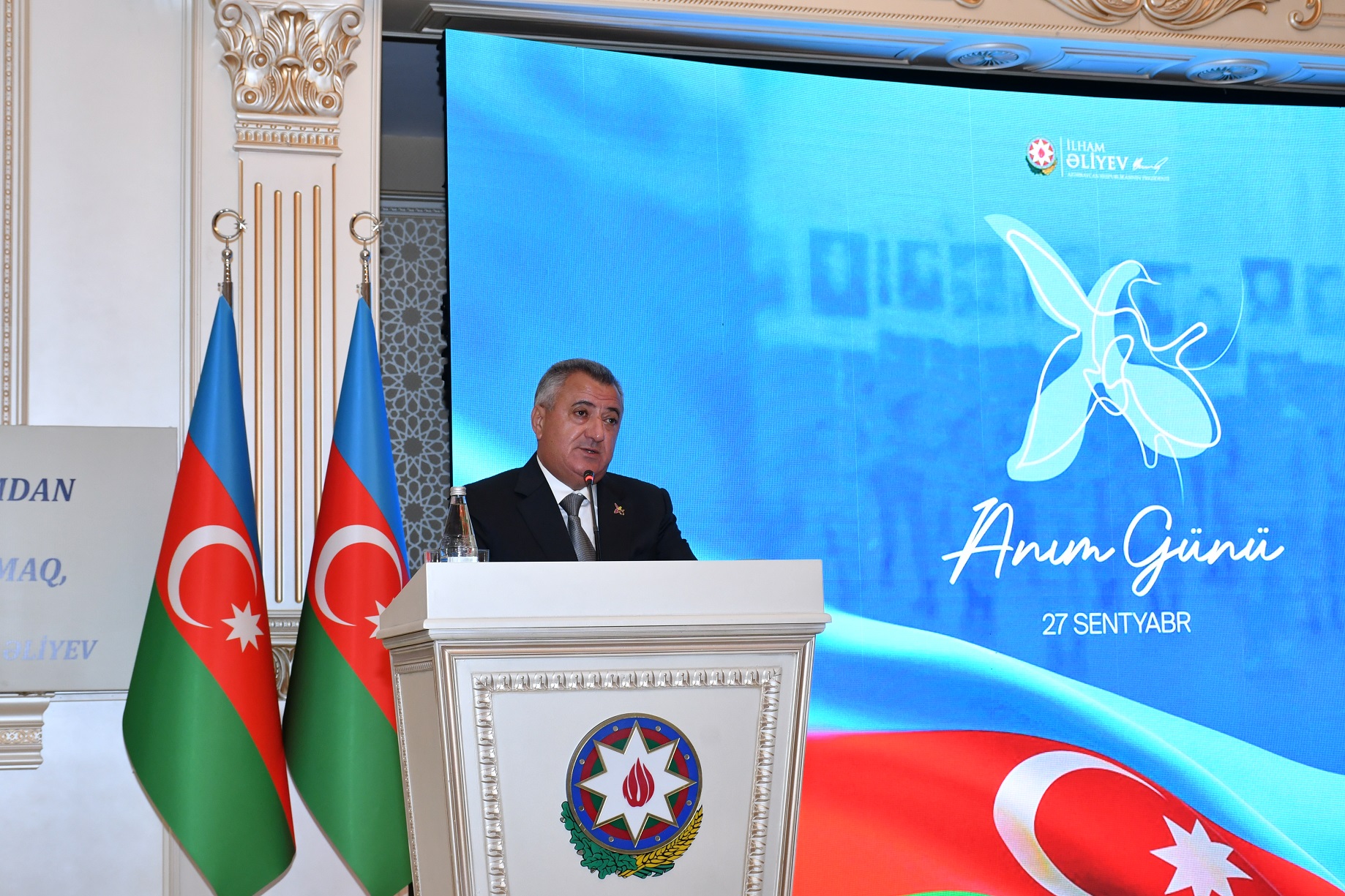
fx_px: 2241
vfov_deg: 22.6
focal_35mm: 60
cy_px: 448
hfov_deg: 33.4
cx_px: 672
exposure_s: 1/80
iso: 1000
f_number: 8
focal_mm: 40
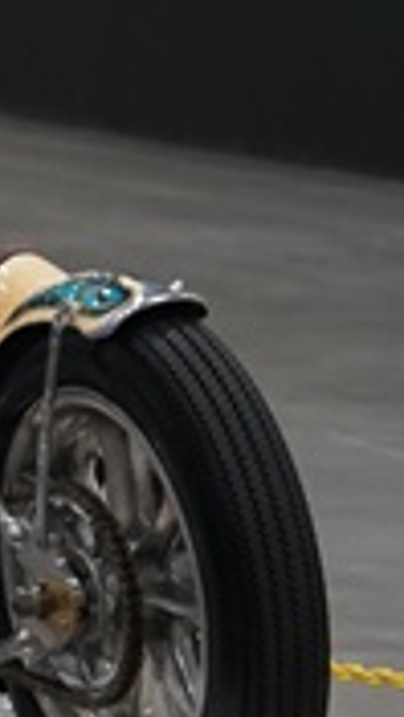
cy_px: 397
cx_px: -886
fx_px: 4533
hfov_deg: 4.8
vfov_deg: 9.1
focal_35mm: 238
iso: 1250
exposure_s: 1/125
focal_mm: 50
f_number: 2.2
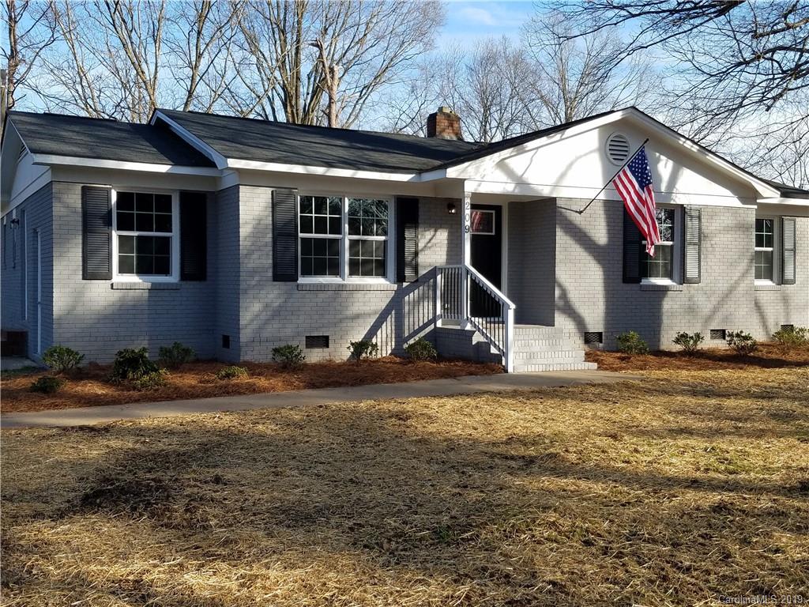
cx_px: 404
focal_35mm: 26
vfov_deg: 53.1
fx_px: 608
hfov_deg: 67.3
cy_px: 304
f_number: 1.7
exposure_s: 1/1152
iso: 50
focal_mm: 4.2
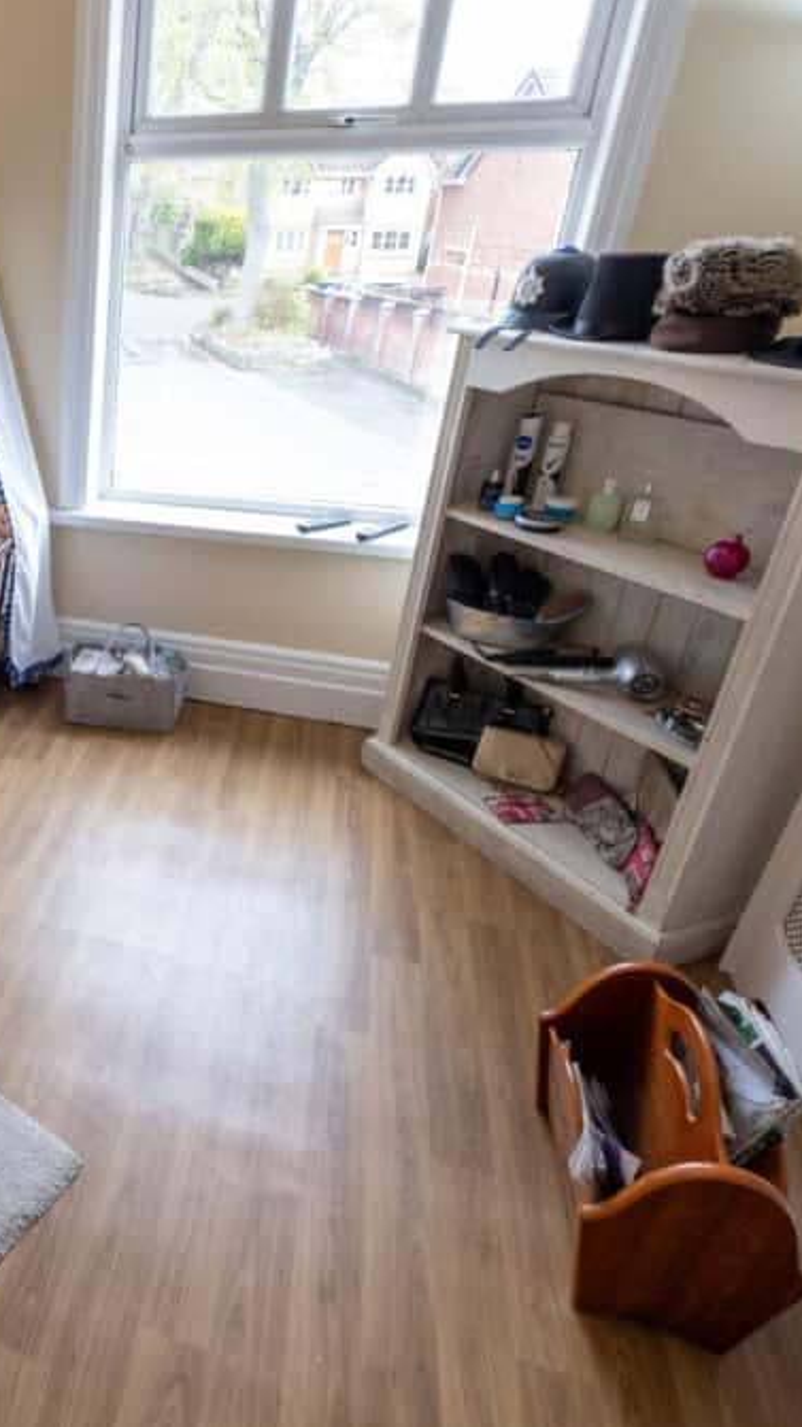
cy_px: 720
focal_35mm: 24
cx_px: -30
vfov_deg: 76.3
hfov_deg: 40.6
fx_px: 908
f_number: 4
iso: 400
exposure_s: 1/50
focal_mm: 10
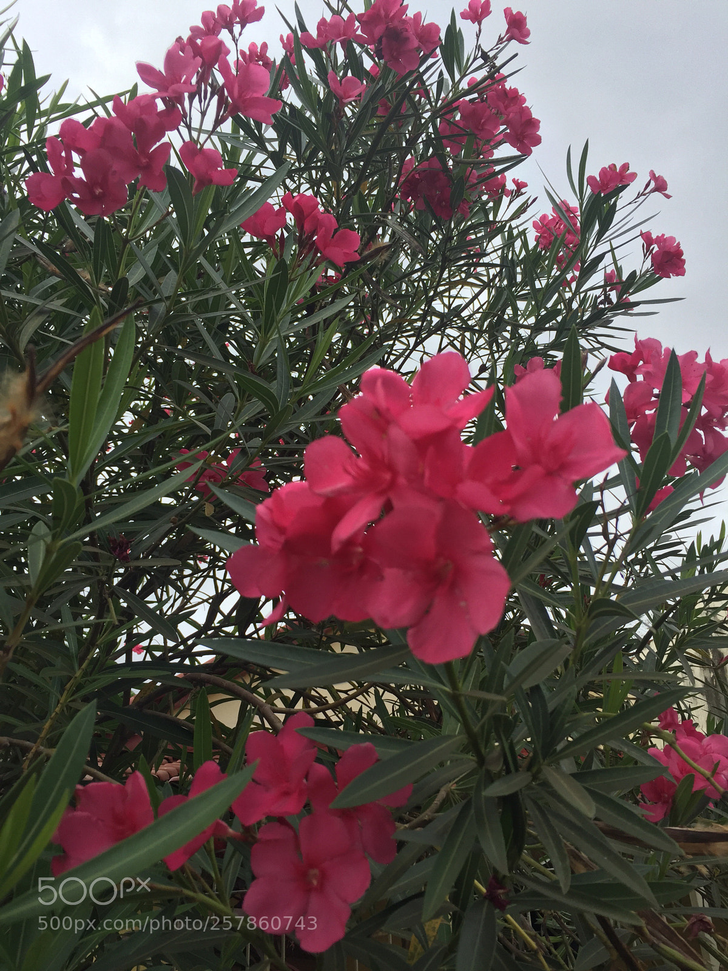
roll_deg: +0.4
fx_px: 813
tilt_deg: +31.1
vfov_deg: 61.7
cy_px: 486
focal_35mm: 29
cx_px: 364
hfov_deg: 48.2
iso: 32
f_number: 2.2
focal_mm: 4.15
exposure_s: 1/1276
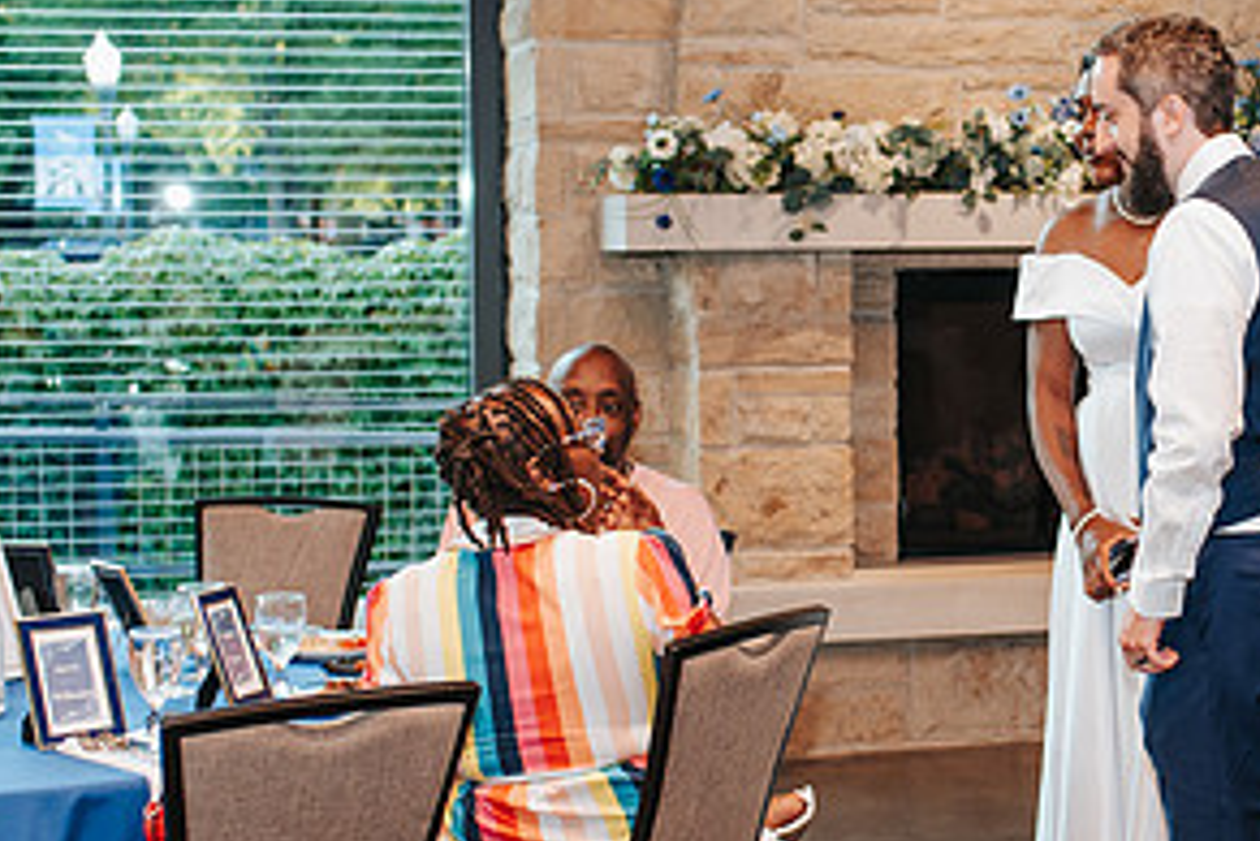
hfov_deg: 23.3
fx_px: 2976
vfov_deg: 16.1
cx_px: 1134
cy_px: 449
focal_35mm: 85
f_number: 2.8
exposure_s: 1/160
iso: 500
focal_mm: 35
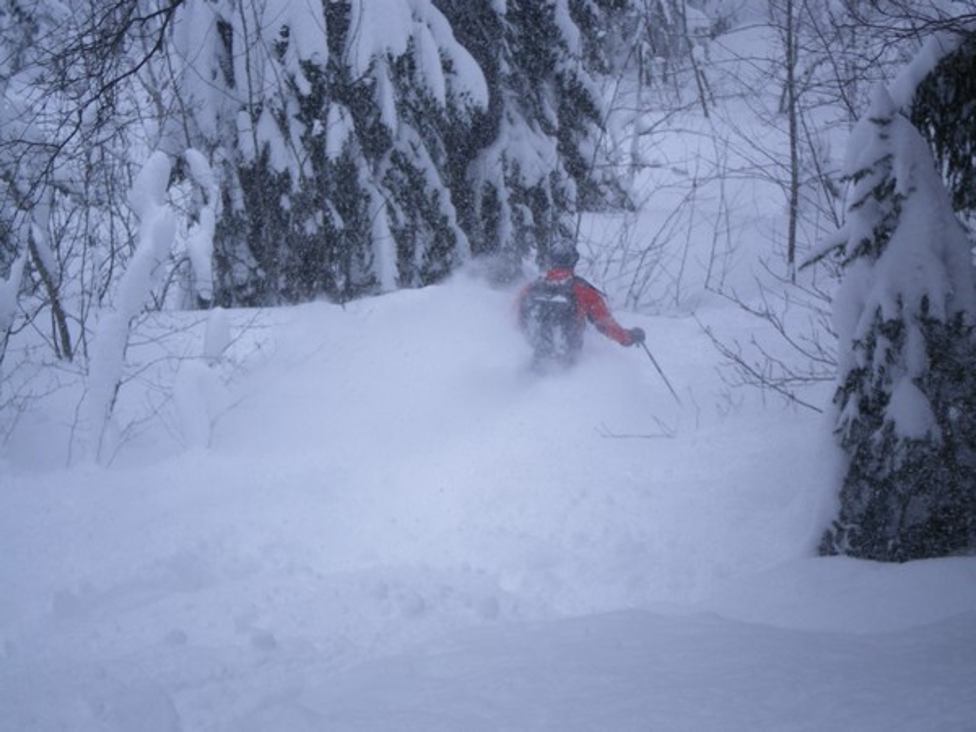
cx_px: 488
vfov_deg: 13.0
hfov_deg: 17.3
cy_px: 366
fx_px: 3214
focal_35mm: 114
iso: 64
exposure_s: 1/125
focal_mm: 18.9
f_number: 5.9
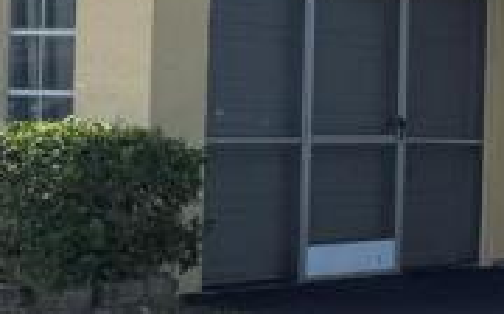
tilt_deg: +0.4
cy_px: 115
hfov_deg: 14.3
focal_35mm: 136
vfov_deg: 9.6
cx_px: 784
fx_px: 1866
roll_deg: -2.3
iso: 80
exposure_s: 1/3096
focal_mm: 6.76
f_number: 1.78
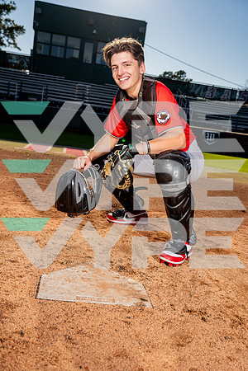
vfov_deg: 50.7
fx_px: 393
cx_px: 124
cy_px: 186
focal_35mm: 38
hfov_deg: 35.1
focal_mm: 38
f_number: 4.5
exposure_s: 1/1000
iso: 100
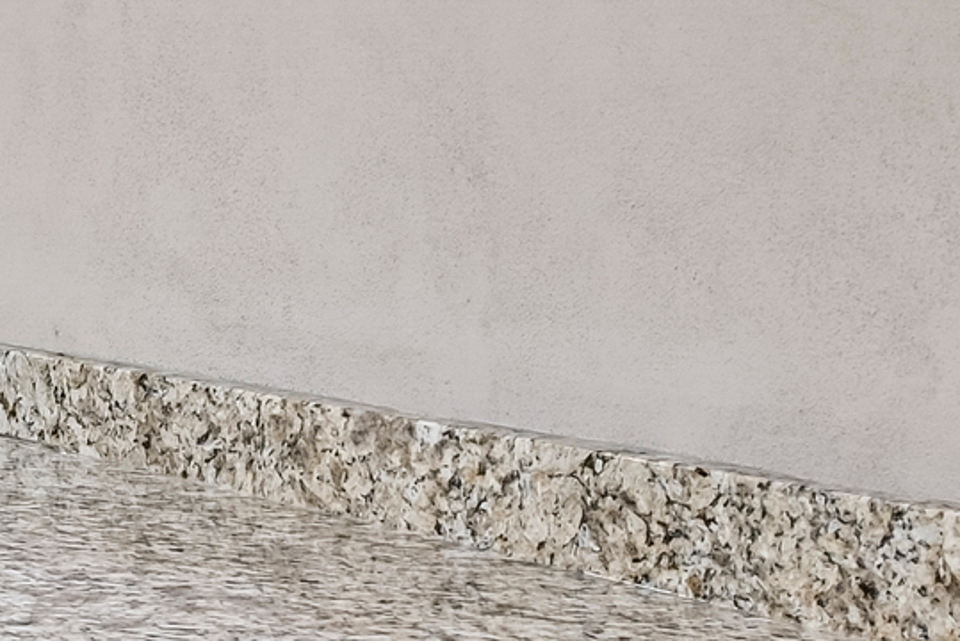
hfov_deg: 15.2
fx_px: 2375
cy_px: 103
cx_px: -1250
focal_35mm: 89
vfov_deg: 15.3
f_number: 8
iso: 400
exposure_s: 1/10
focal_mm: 16
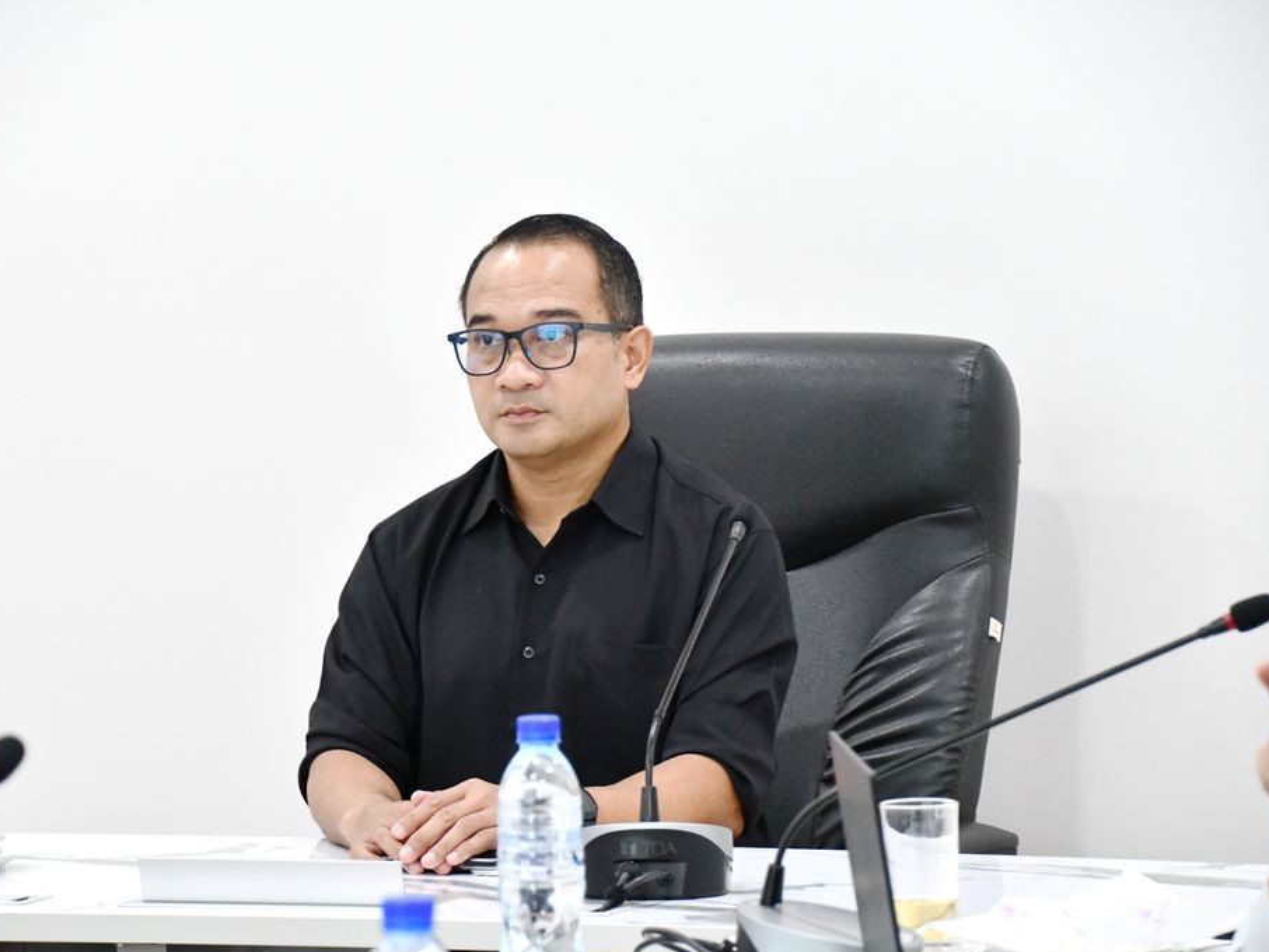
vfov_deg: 9.1
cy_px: 477
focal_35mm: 163
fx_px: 5977
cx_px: 566
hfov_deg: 12.1
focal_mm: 100
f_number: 5.6
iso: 5000
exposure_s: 1/125
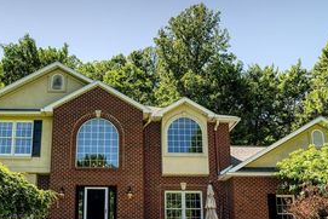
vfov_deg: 36.4
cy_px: 180
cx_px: 133
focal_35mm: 35
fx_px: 319
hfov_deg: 54.1
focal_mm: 19
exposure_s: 1/250
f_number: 6.3
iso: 100
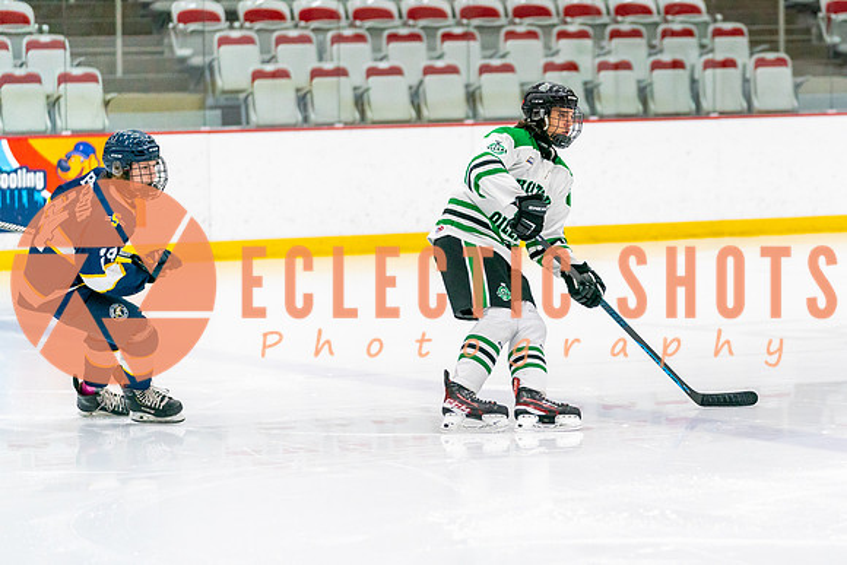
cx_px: 565
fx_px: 3859
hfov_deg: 12.5
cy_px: 282
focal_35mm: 164
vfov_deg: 8.4
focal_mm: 123
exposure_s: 1/1250
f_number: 2.8
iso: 3200
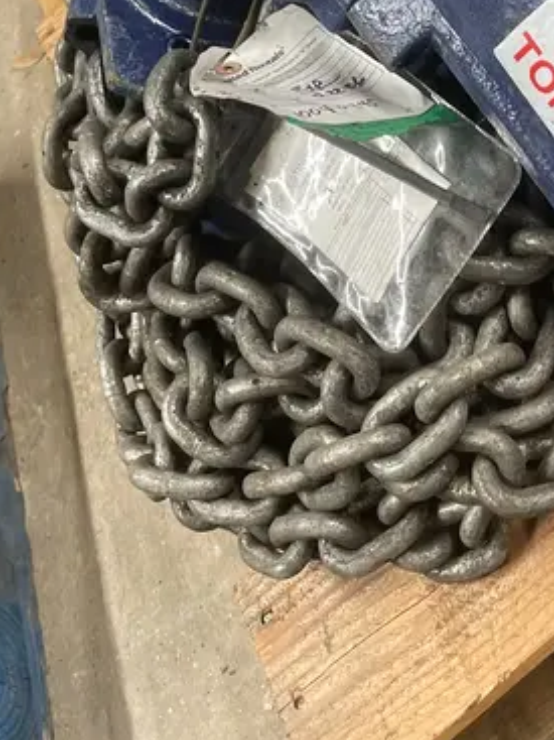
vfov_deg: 34.0
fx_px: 1110
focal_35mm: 52
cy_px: 21
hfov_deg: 27.3
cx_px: 471
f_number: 1.6
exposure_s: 1/60
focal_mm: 4.2
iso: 400
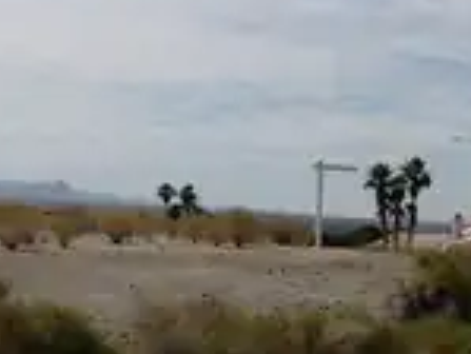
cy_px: 174
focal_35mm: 91
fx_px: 1239
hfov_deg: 21.5
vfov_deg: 16.3
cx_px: 202
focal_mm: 6.1
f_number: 11.6
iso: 80
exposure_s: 1/210
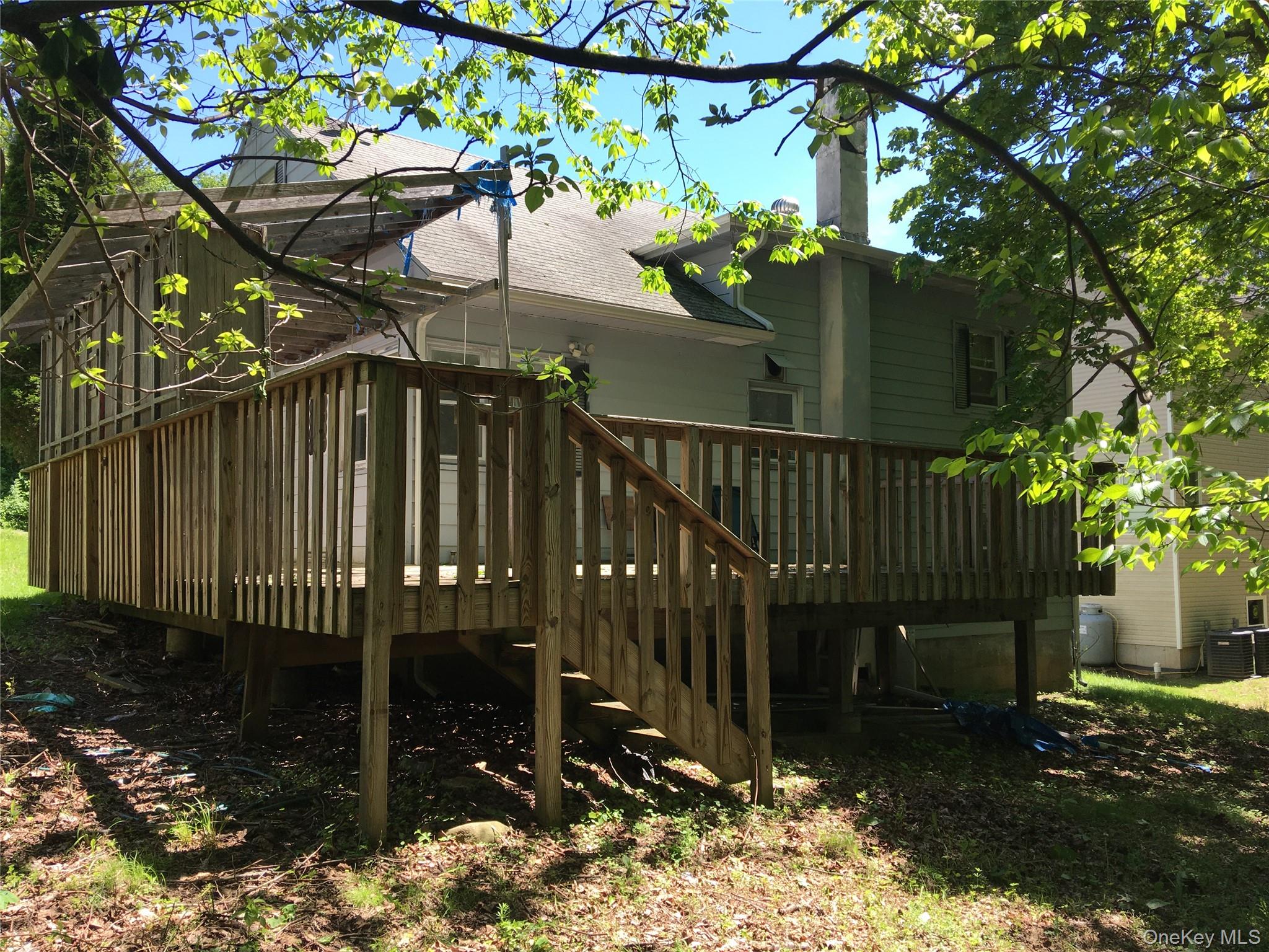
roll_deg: +0.9
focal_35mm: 29
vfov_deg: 48.2
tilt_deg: +4.2
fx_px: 1063
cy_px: 476
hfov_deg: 61.7
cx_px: 634
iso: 25
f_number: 2.2
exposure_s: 1/361
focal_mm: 4.15
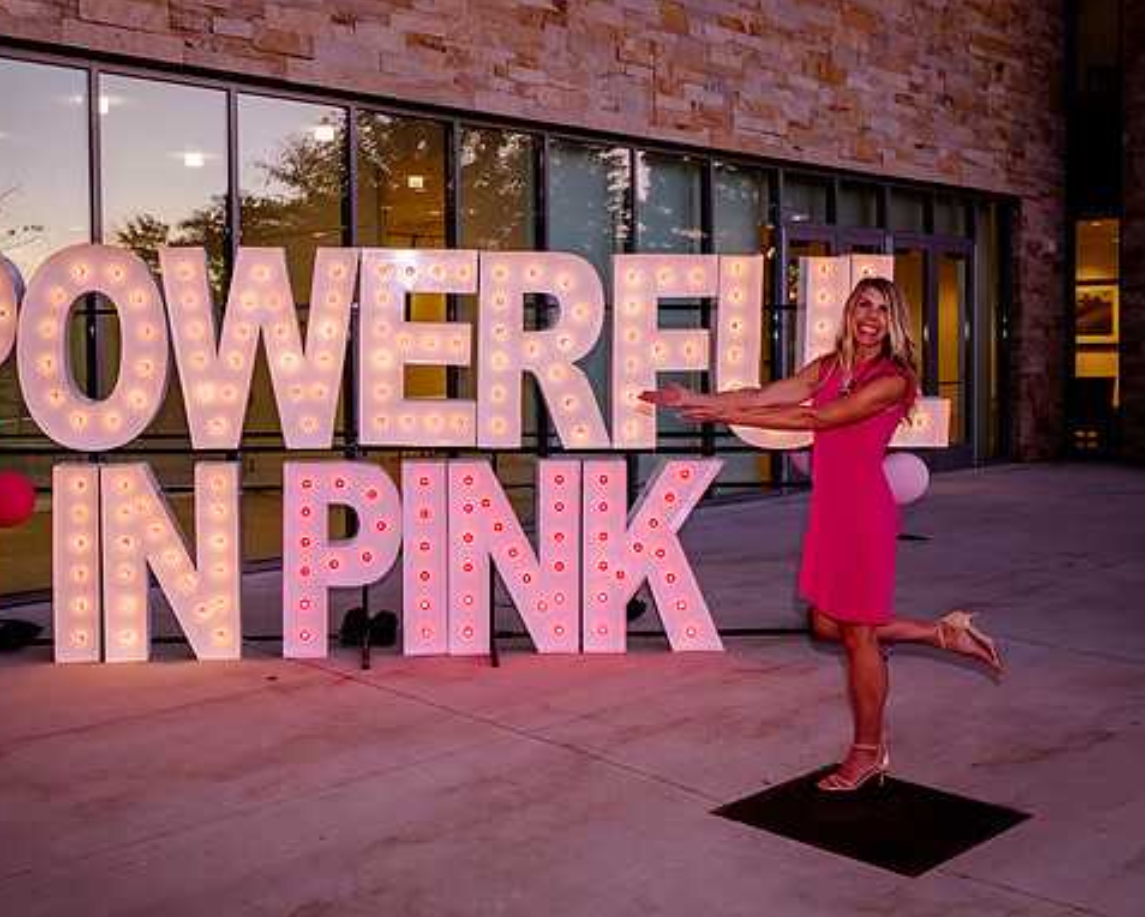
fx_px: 1424
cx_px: 478
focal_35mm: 42
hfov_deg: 43.7
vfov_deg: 35.6
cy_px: 388
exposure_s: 1/250
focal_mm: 32
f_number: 6.3
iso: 3200
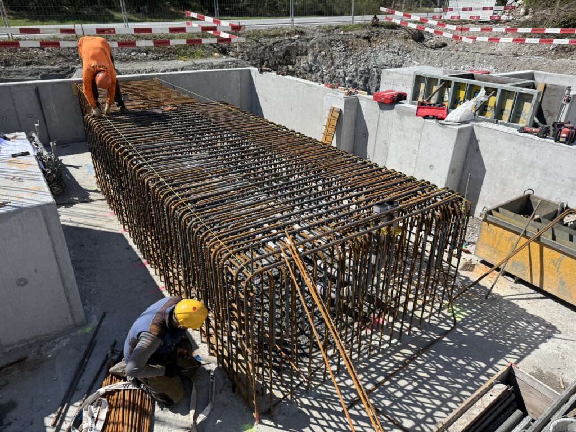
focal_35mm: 24
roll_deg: -0.7
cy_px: 216
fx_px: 399
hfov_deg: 71.6
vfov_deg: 56.8
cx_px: 288
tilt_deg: -26.4
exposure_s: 1/4049
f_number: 1.78
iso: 80
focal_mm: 6.76
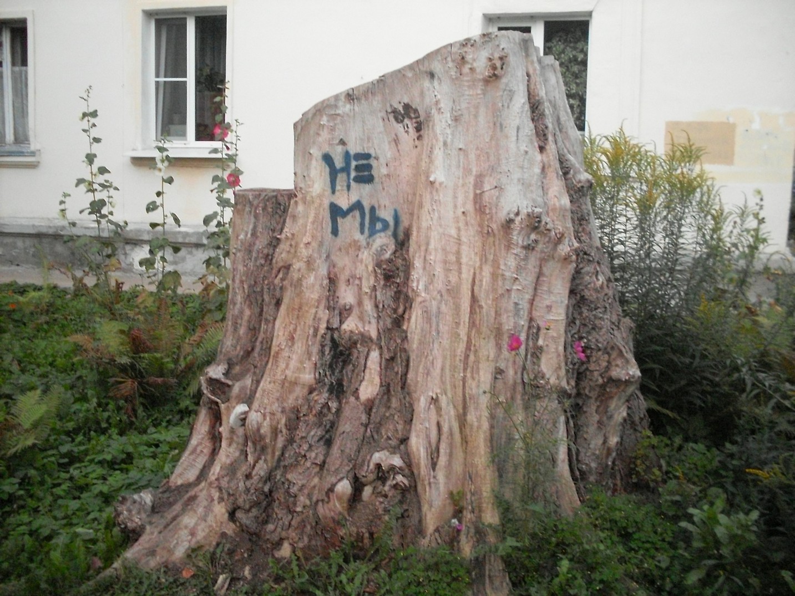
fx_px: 873
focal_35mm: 38
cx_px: 398
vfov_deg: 37.7
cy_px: 298
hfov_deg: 49.0
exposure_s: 1/20
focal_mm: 6.3
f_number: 2.8
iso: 400
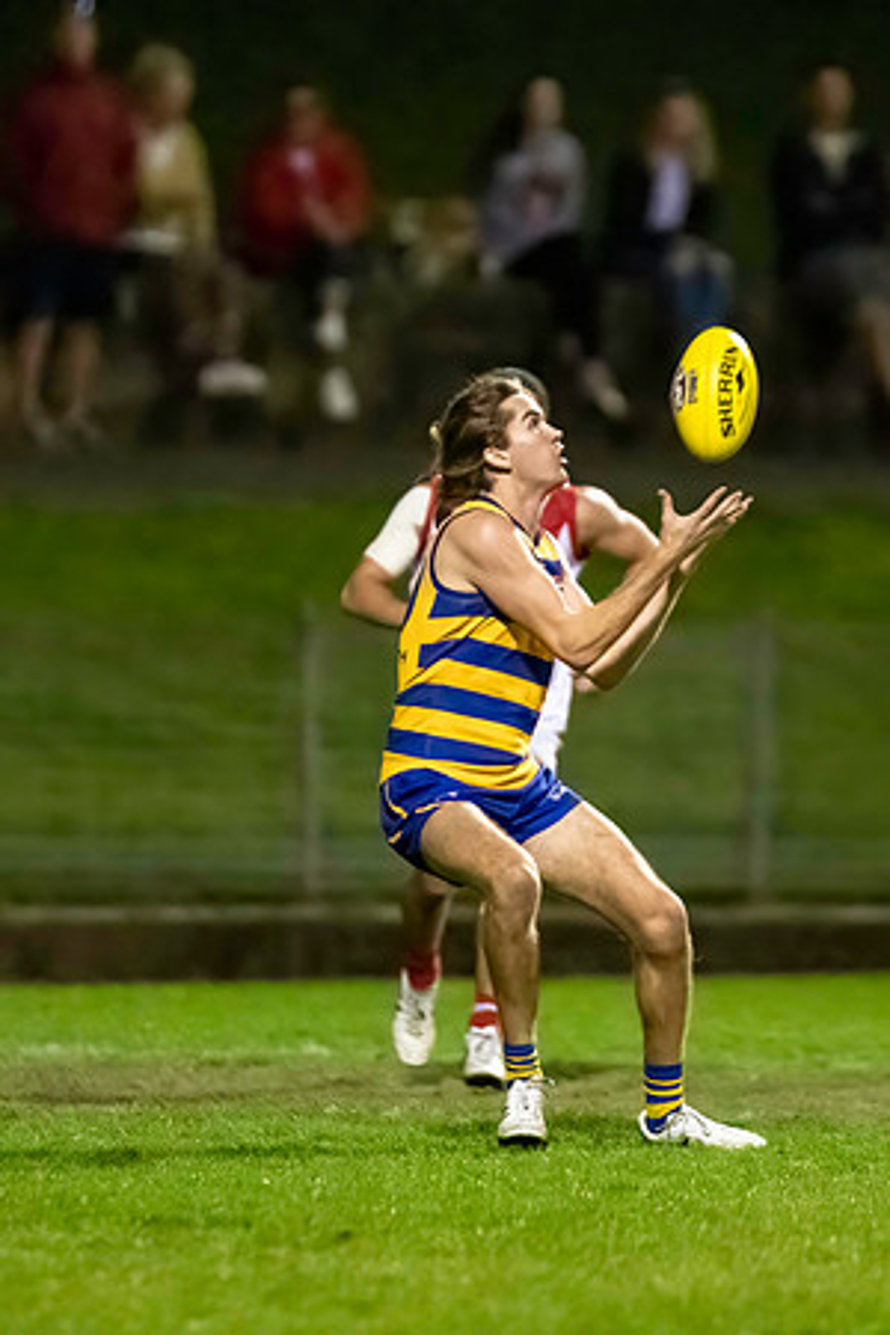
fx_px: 25932
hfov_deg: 2.0
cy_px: 578
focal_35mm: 699
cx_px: 424
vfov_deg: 2.9
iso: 10000
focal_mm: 300
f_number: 2.8
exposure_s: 1/1250
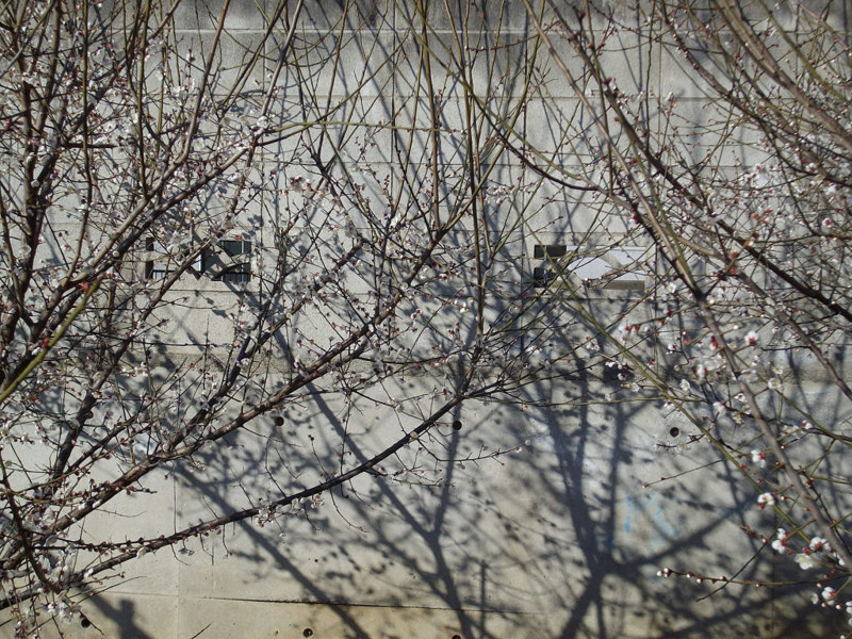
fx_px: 1895
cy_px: 320
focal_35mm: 77
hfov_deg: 25.3
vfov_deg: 19.1
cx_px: 426
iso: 80
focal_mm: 12.8
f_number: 8.5
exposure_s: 1/160
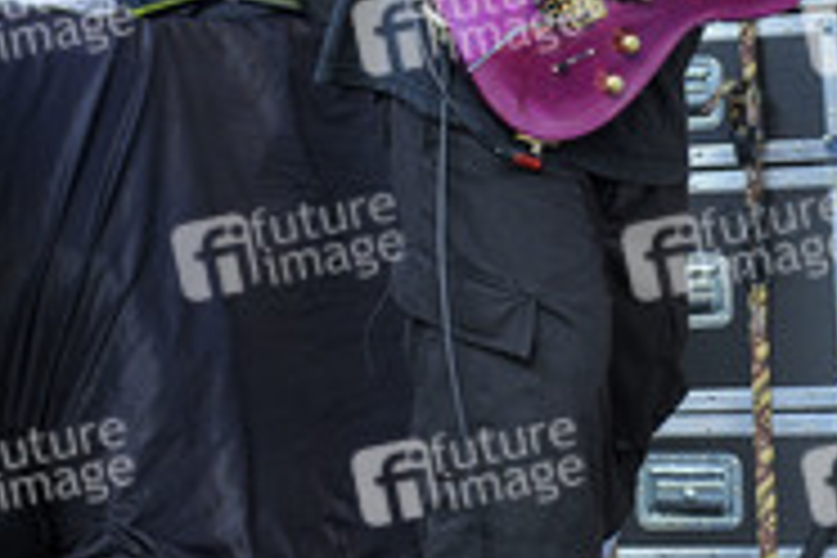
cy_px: -90
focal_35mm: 75
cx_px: 796
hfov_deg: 25.9
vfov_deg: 17.4
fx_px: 1744
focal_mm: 31
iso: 1000
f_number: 2.8
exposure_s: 1/800
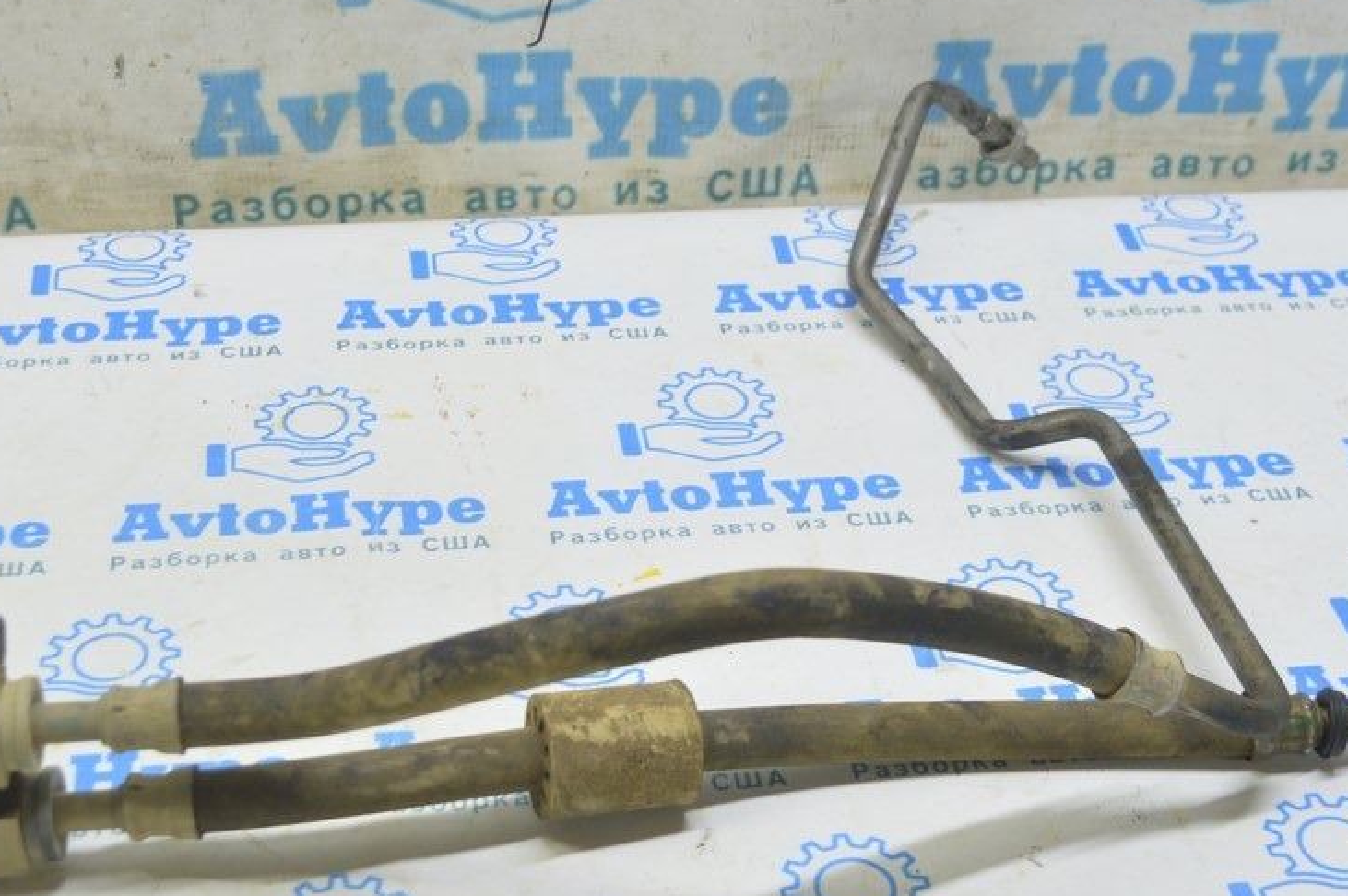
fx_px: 2357
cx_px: 653
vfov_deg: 21.5
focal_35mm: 63
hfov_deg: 31.9
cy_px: 423
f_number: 5.6
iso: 400
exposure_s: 1/20
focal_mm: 30
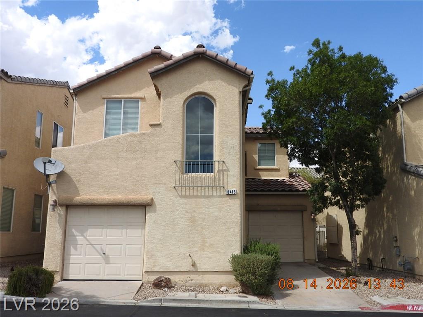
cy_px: 158
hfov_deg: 55.4
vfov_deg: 42.9
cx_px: 212
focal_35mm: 33
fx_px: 403
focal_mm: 5.9
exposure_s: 1/1250
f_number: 3.6
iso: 100
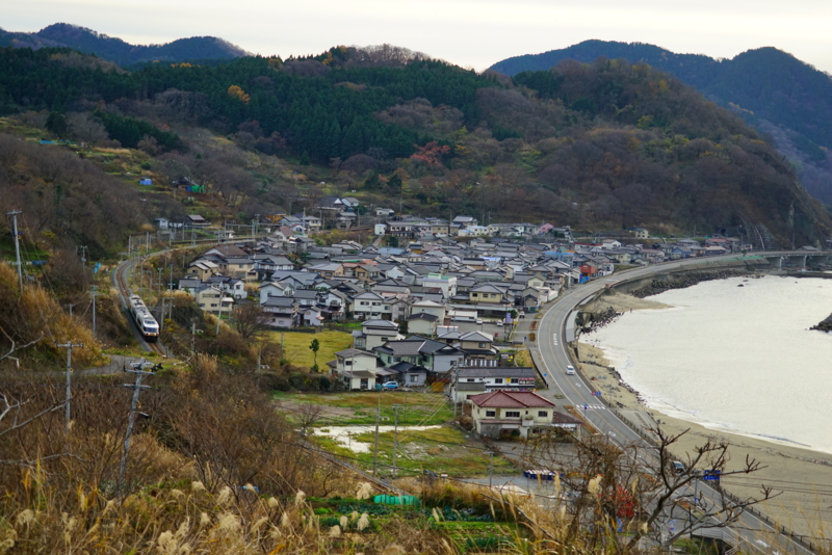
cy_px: 278
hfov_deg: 33.9
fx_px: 1364
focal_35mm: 59
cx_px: 416
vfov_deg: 23.0
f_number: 4.5
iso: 800
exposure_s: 1/1000
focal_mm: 59
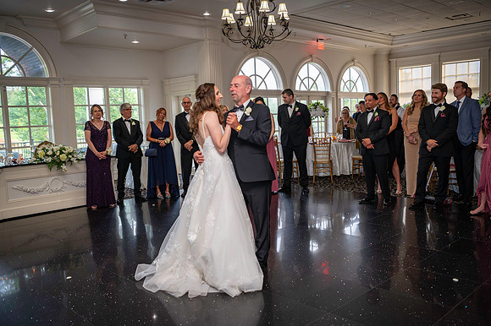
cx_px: 246
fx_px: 436
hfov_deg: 58.7
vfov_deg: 41.1
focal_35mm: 32
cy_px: 163
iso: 800
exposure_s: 1/125
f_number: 3.5
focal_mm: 32
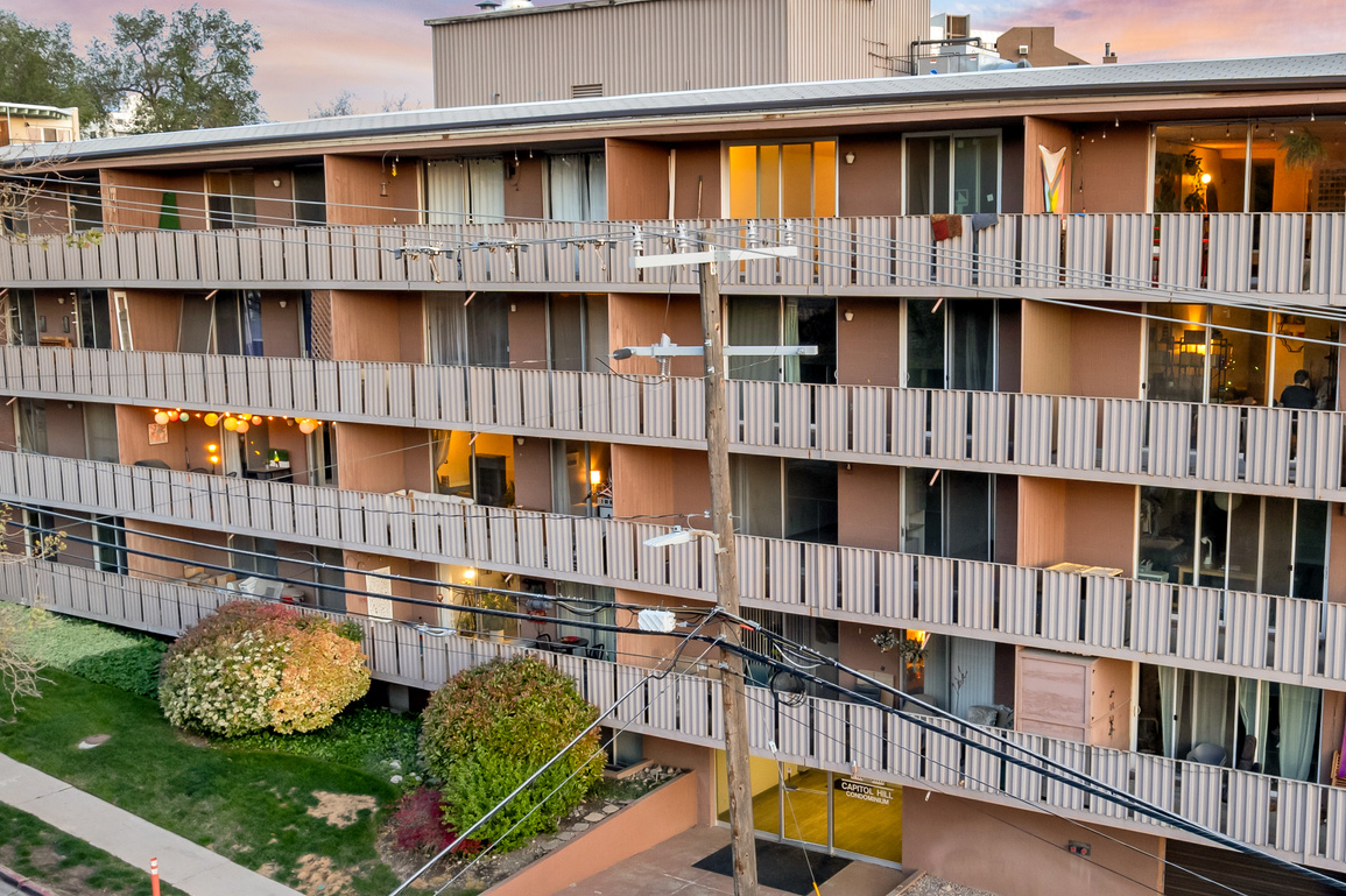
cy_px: 517
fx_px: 1457
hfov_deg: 49.1
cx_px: 845
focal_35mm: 39
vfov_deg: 34.1
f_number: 2.8
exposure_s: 1/15
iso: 100
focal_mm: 8.38
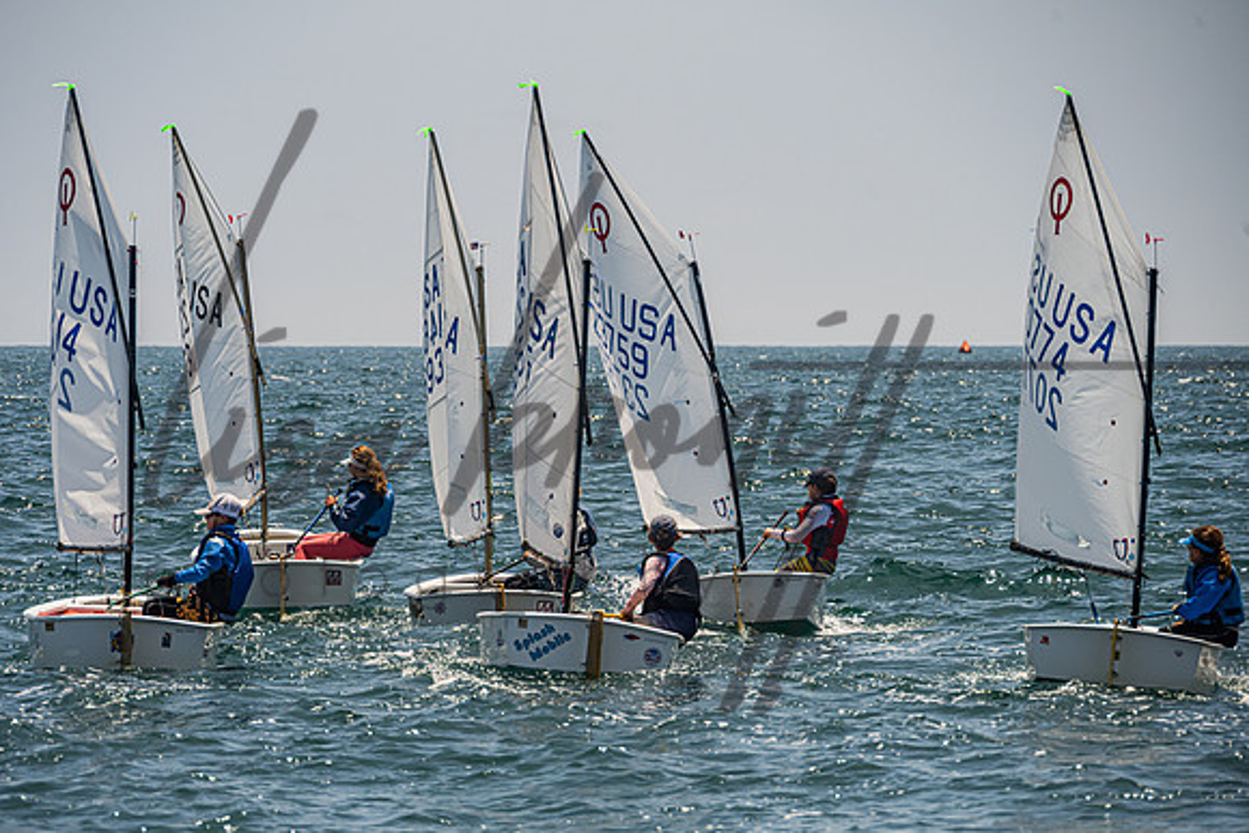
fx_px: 8589
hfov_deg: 8.3
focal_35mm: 248
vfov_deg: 5.6
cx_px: 550
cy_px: 464
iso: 250
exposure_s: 1/1600
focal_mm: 220
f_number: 8
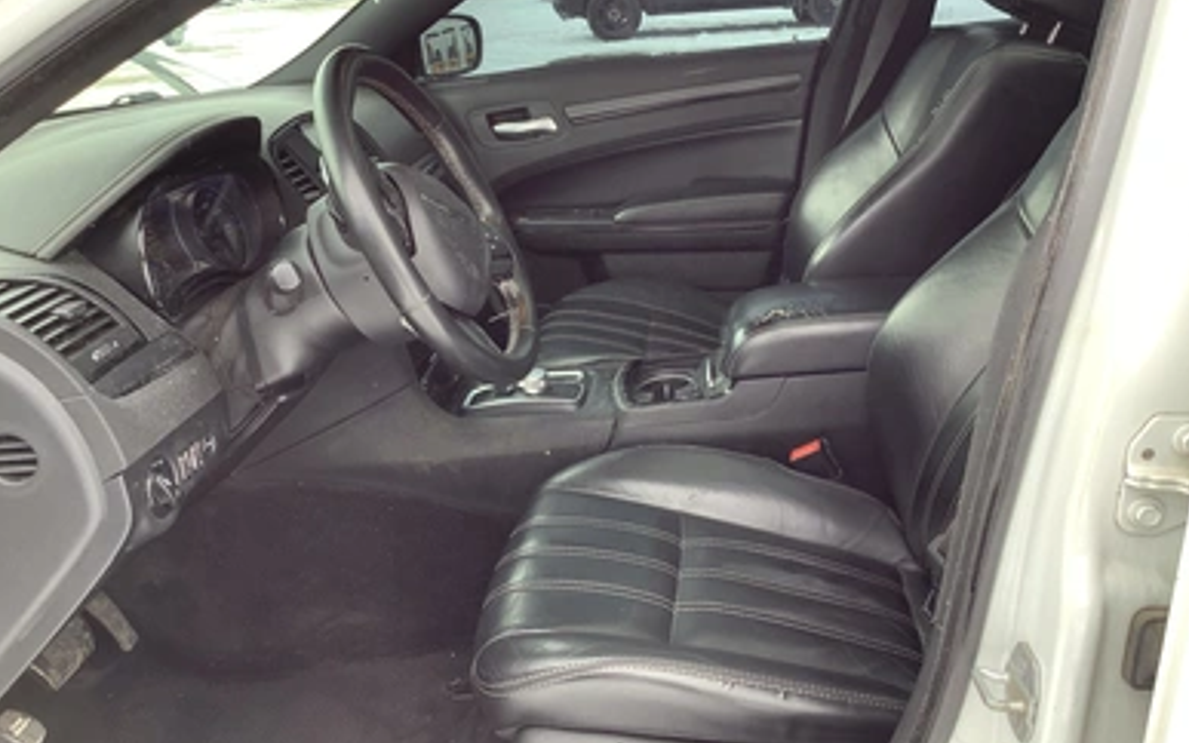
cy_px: 378
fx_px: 1102
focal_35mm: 34
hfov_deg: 56.7
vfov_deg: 37.3
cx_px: 599
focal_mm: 3.3
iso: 32
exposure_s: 1/100
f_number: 2.4
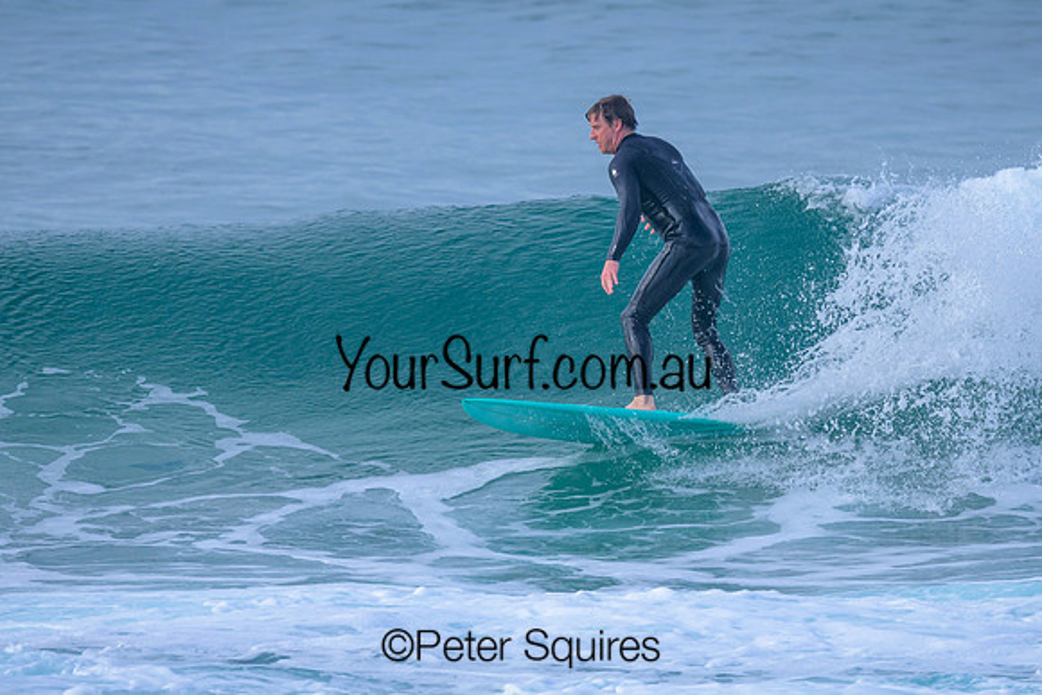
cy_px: 336
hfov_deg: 1.9
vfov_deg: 1.3
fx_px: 31001
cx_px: 598
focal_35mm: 1071
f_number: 6.3
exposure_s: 1/1600
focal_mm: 800
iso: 360
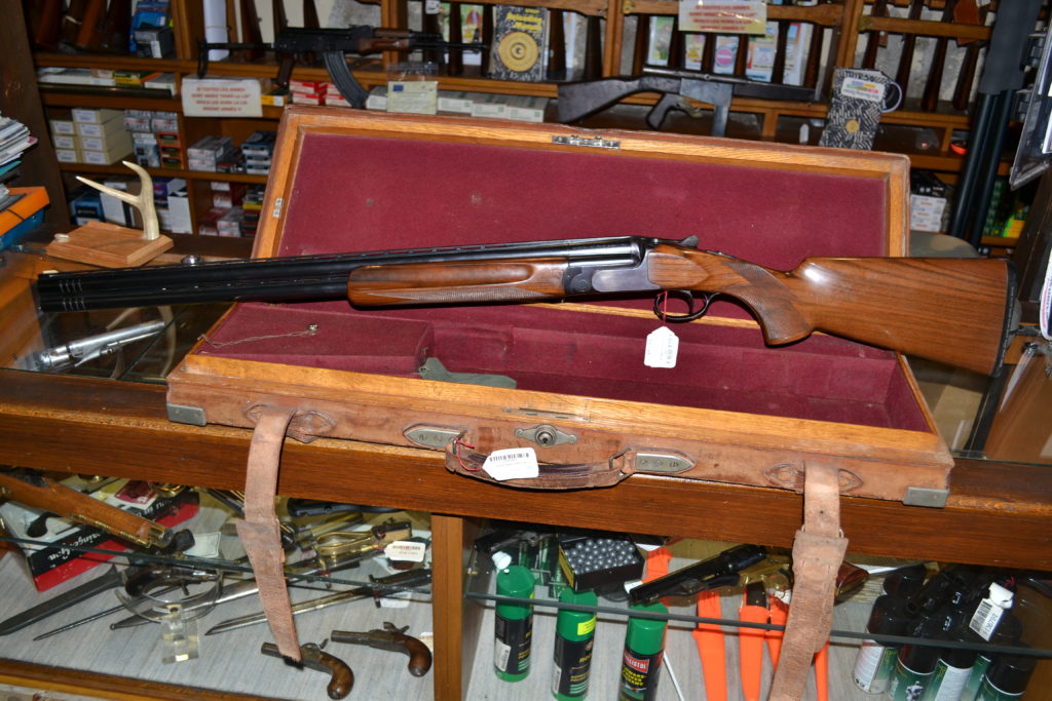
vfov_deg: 43.6
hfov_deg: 61.9
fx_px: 877
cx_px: 526
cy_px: 350
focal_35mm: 30
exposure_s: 1/60
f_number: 4.5
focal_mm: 20
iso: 100
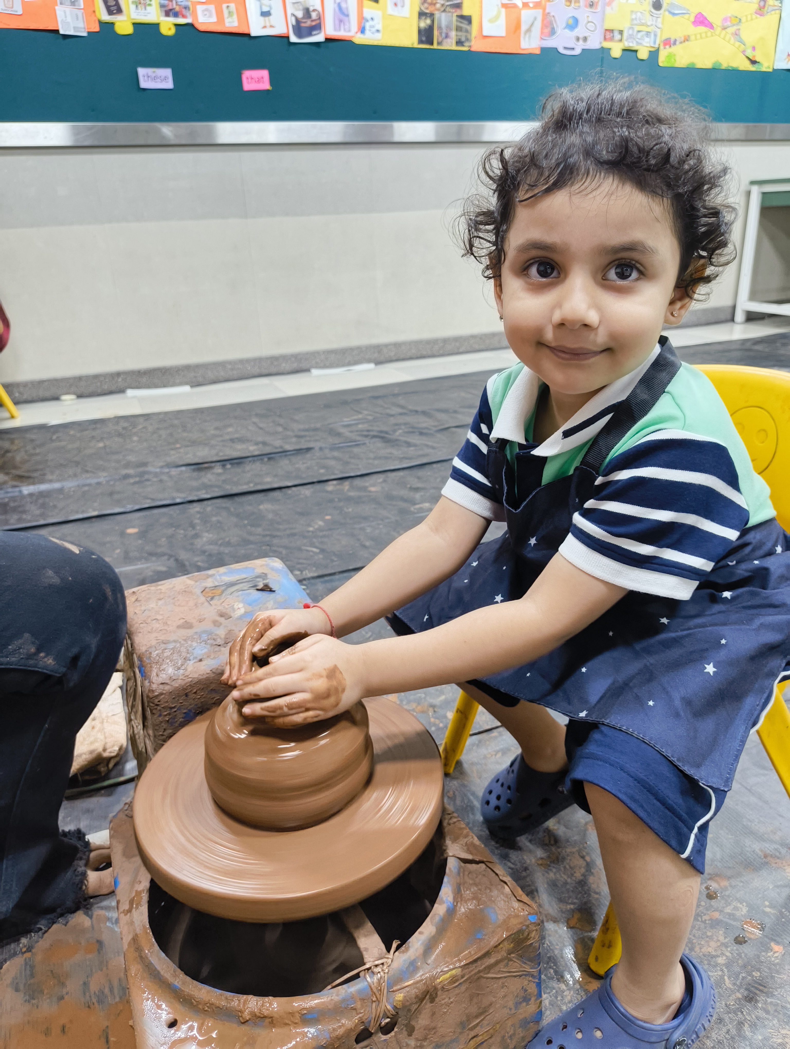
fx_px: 728
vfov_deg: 71.5
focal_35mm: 24
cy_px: 524
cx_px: 395
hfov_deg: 56.9
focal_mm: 5.56
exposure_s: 1/50
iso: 835
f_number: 1.87
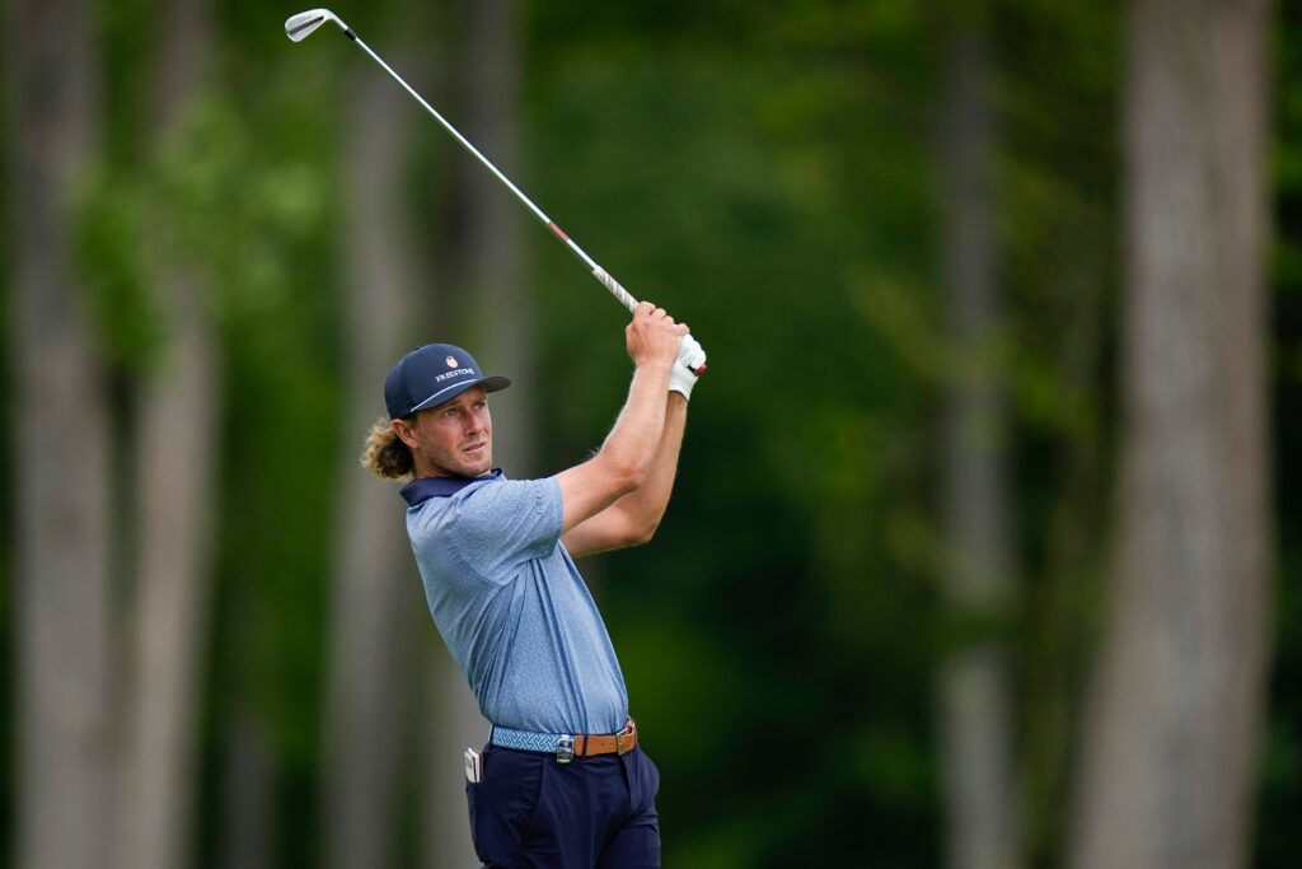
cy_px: 434
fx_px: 21702
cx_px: 651
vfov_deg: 2.3
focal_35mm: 600
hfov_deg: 3.4
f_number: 2.8
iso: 400
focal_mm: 400
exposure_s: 1/4000
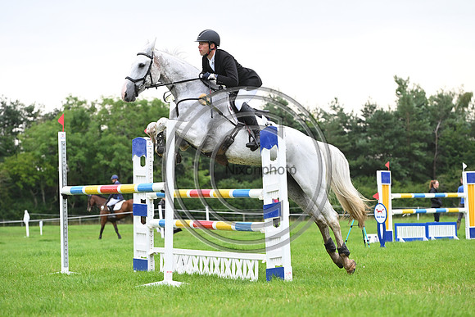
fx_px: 2112
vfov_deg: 8.6
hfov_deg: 12.8
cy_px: 158
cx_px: 238
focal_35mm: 160
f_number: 5.6
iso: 2000
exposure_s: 1/1250
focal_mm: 160
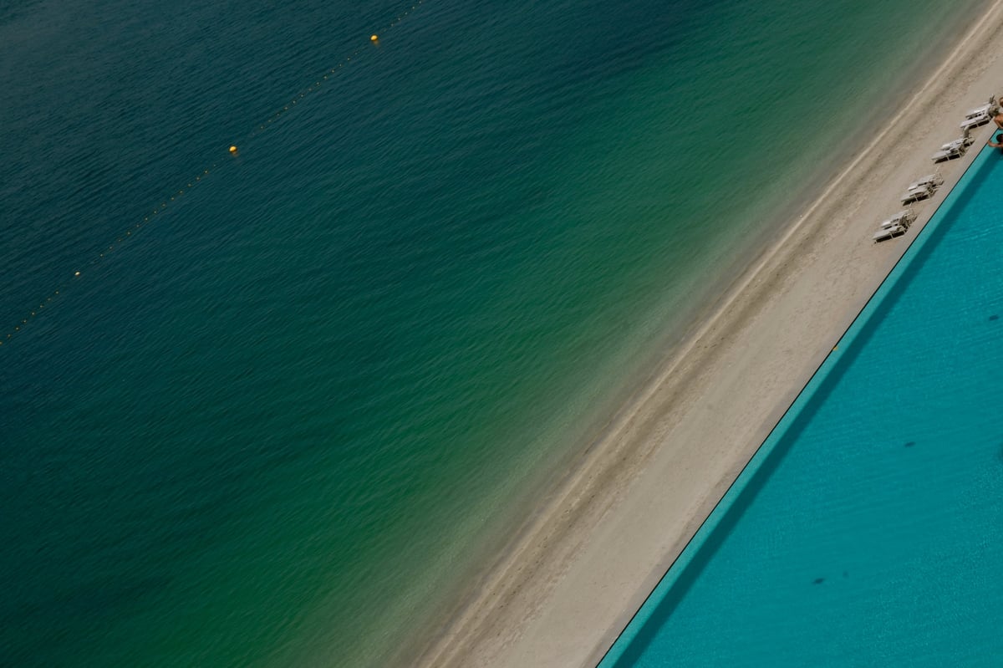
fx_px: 3342
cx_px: 502
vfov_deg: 11.4
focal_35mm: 120
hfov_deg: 17.1
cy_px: 334
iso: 160
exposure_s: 1/150
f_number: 22
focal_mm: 80
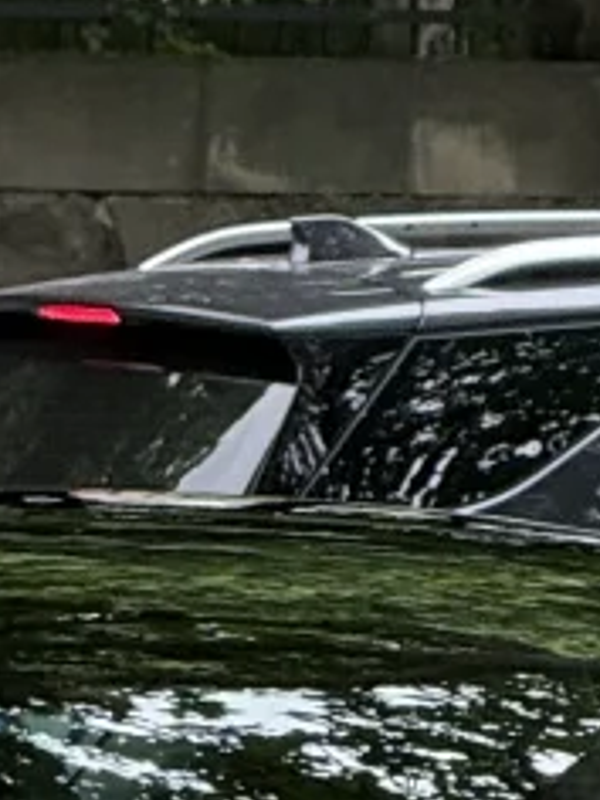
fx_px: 16894
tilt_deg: -2.4
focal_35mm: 731
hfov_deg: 2.0
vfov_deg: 2.7
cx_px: 247
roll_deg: +0.1
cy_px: 515
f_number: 2.8
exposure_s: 1/153
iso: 64
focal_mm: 15.66
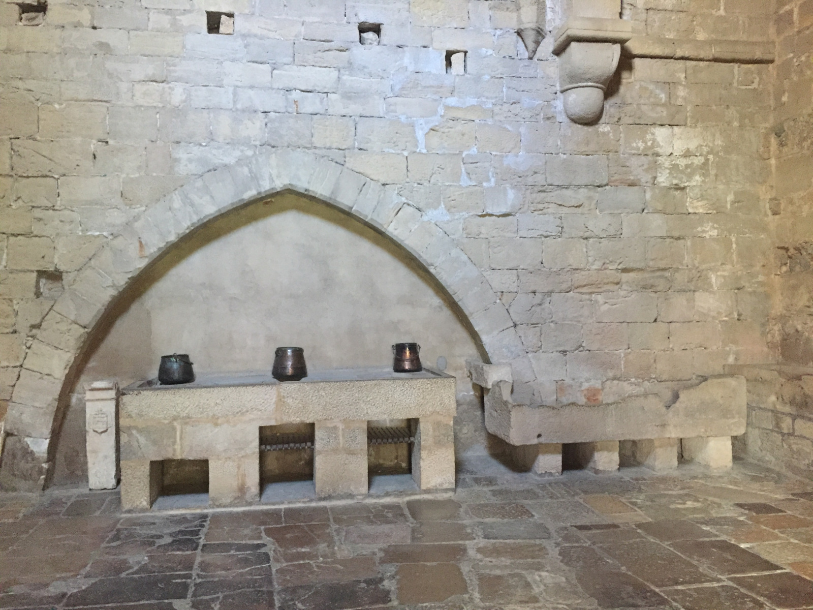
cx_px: 406
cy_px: 305
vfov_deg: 48.2
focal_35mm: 29
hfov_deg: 61.7
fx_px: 681
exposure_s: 1/17
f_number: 2.2
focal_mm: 4.15
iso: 320
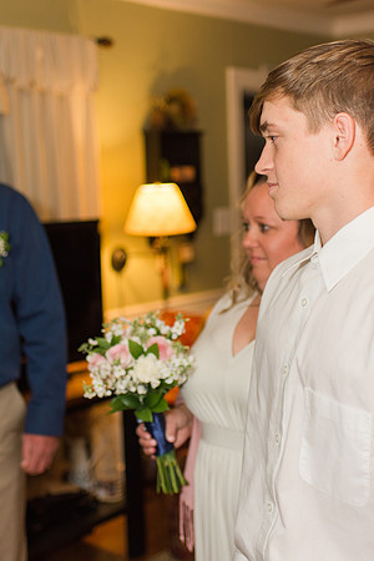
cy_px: 280
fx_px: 818
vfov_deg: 37.9
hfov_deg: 25.8
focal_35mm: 52
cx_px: 187
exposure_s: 1/160
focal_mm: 35
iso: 400
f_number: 1.8
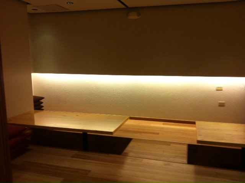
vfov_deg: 40.6
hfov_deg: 52.7
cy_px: 92
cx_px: 122
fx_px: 247
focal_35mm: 35
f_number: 2.8
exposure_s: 1/25
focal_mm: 3.85
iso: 80
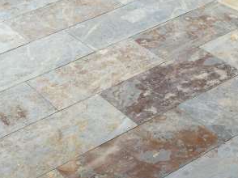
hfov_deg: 24.7
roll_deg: +3.4
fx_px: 543
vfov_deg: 18.3
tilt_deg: -41.0
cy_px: 161
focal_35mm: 79
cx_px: 127
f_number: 2.2
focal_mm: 4.15
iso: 32
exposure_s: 1/449
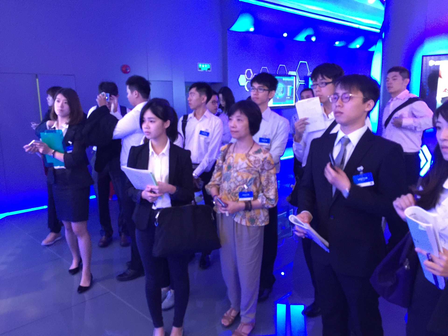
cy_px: 168
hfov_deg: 61.7
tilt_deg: -10.4
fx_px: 375
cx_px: 224
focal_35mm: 29
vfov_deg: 48.2
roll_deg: +0.8
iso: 160
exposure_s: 1/4
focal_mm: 4.15
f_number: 2.2
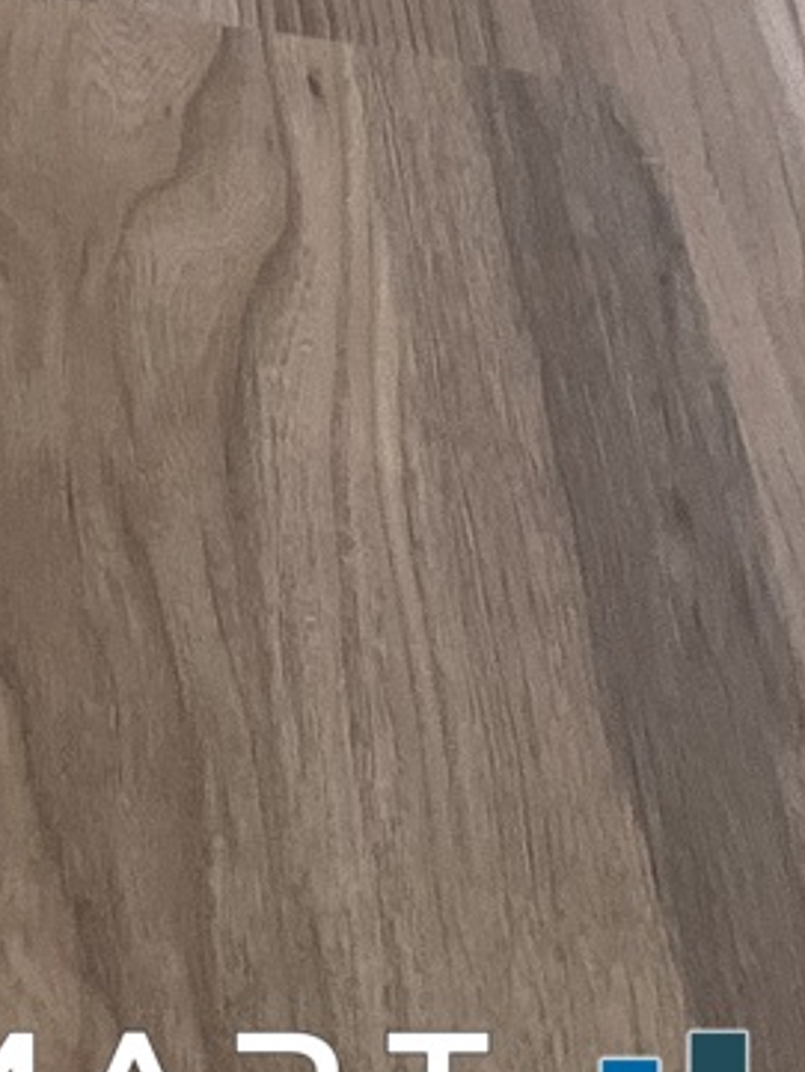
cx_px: -1753
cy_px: -2194
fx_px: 5144
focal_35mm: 166
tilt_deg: -2.3
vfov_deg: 9.3
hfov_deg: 7.6
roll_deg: -0.9
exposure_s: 1/120
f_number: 1.6
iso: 125
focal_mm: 5.1
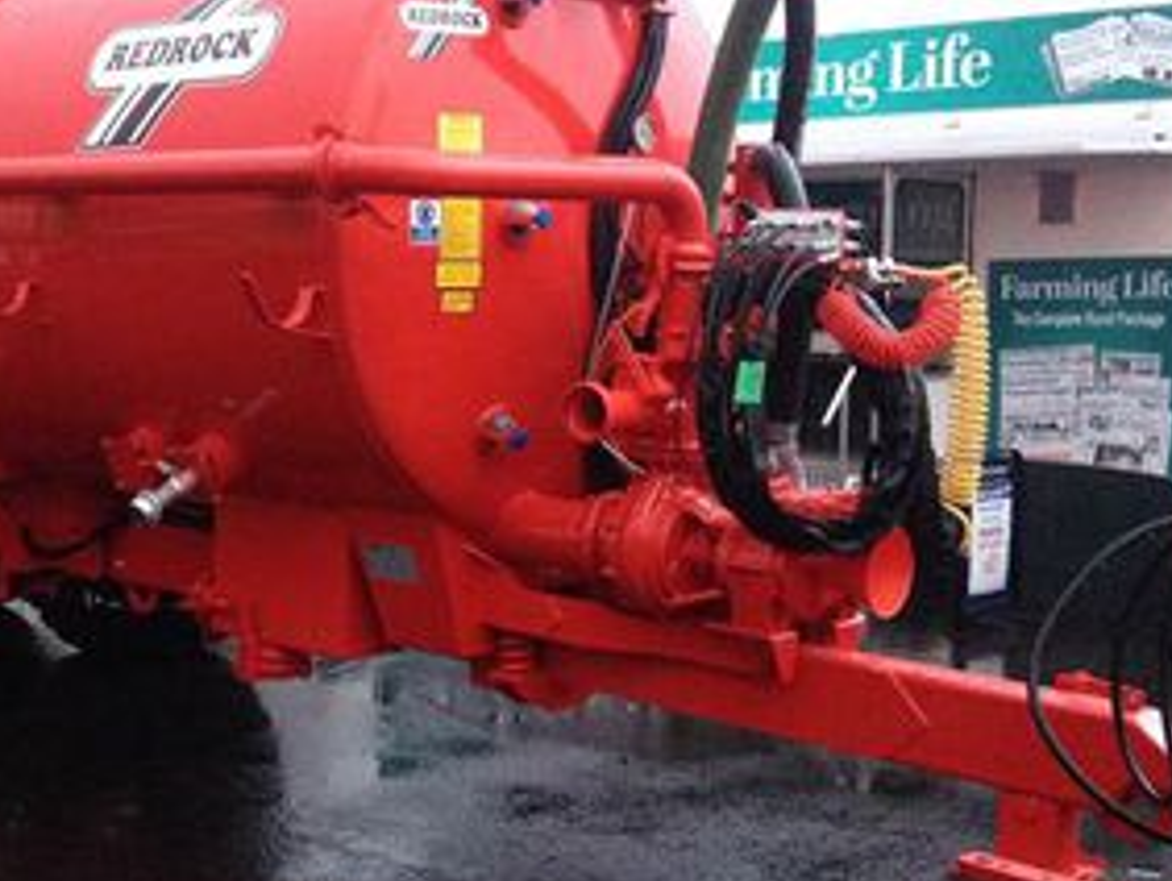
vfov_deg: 23.7
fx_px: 2101
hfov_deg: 30.6
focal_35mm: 62
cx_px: 270
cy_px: 443
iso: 320
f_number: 2.4
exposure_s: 1/20
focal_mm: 4.28
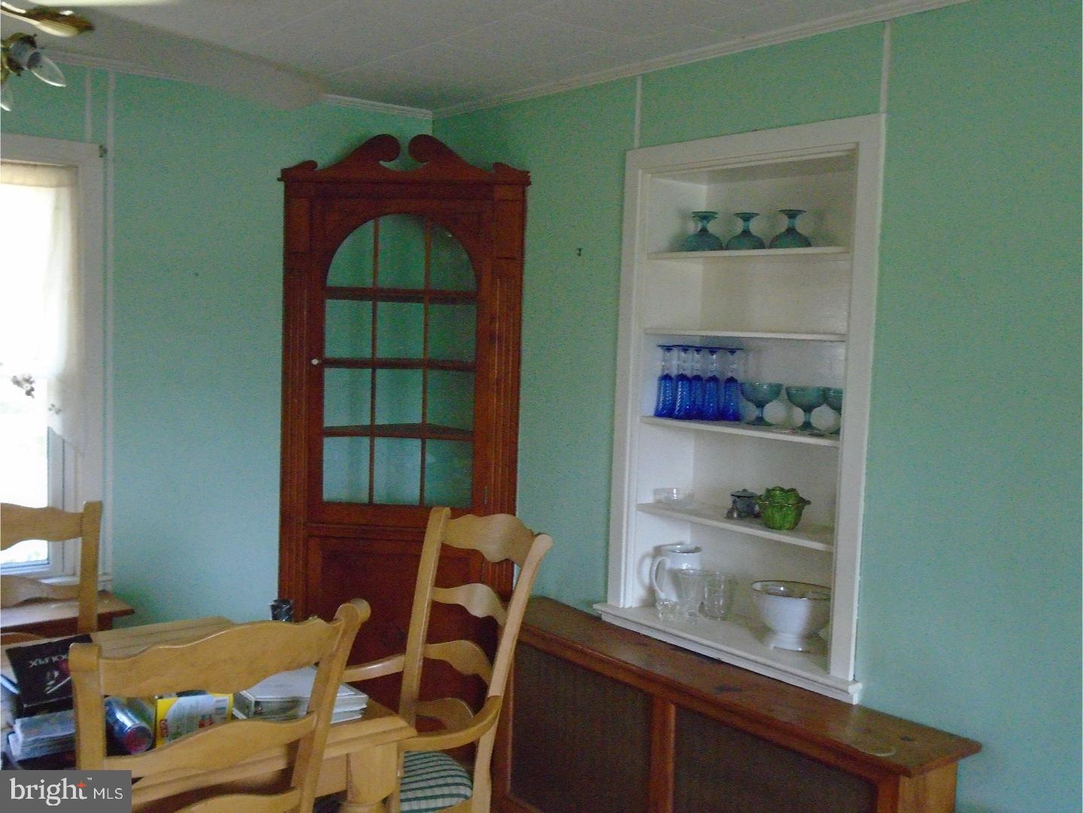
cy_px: 406
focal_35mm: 36
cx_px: 542
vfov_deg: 39.7
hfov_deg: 51.4
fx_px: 1126
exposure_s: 1/60
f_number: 3.8
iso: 800
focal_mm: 6.4
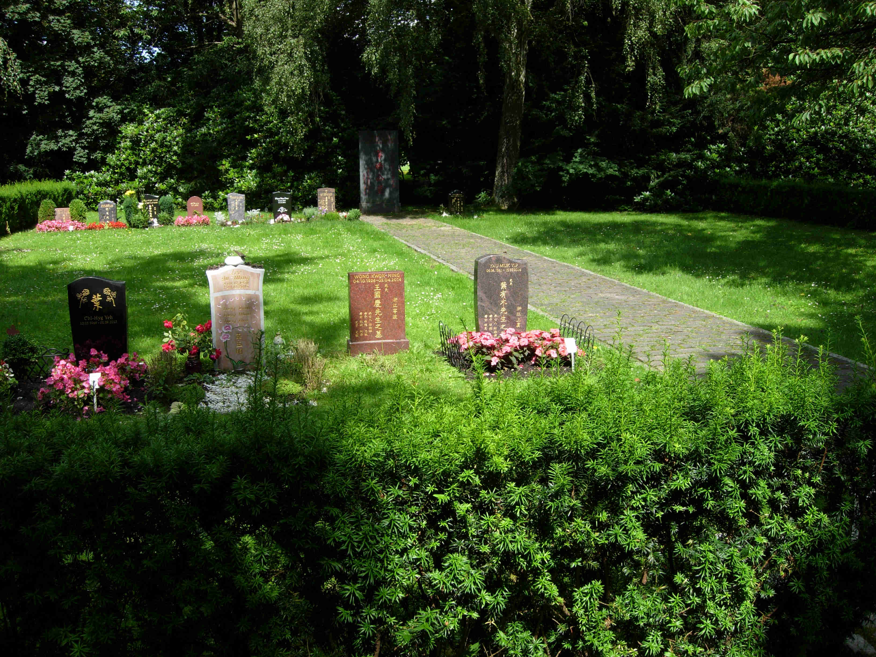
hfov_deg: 51.4
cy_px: 328
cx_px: 438
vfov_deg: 39.7
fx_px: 911
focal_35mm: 36
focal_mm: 7.5
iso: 50
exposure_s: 1/192
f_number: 4.8
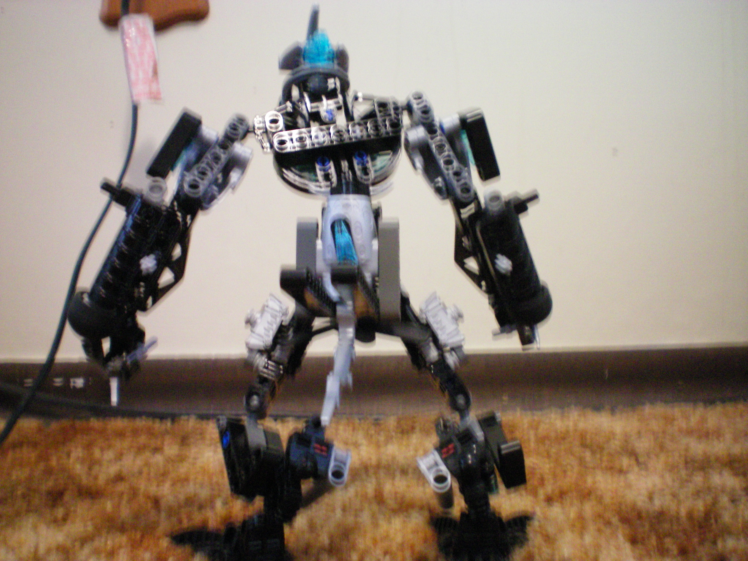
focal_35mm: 38
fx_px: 821
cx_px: 374
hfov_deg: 49.0
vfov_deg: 37.7
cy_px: 280
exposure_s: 1/2
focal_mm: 6.3
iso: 400
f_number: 3.1
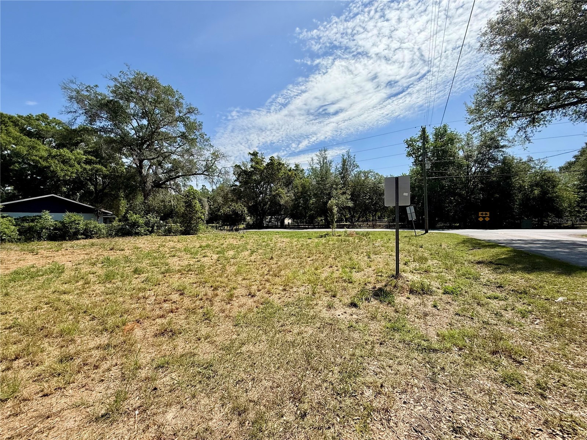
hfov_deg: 102.1
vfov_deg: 85.7
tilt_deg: +3.2
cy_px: 220
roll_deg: +1.2
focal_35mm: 14
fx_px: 237
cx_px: 294
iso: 50
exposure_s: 1/4762
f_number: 2.2
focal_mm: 2.22
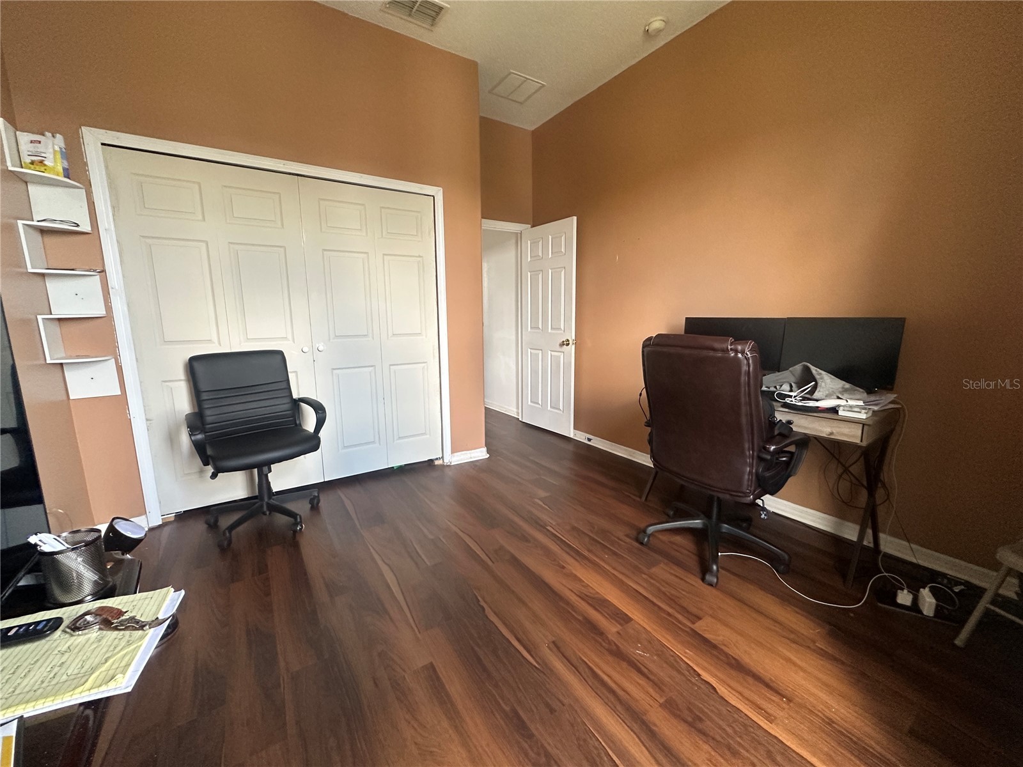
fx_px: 414
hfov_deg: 102.1
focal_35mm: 14
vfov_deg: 85.7
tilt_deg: -9.5
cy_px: 384
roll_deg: +0.0
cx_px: 512
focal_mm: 2.22
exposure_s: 1/94
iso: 320
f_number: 2.2
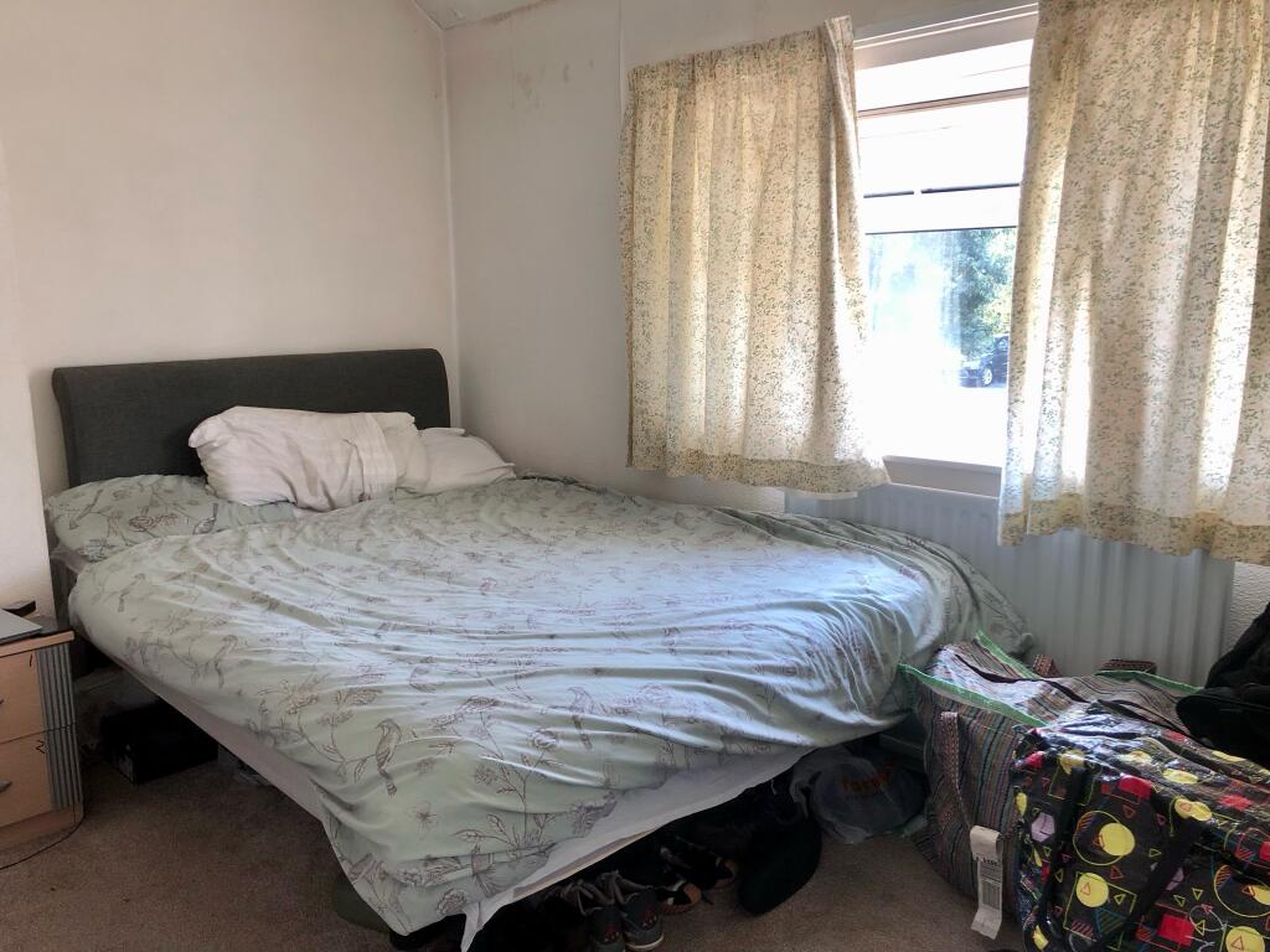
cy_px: 476
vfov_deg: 49.7
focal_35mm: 28
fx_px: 1027
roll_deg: +1.7
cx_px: 635
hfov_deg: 63.4
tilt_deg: -10.5
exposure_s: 1/50
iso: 32
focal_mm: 4
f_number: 1.8
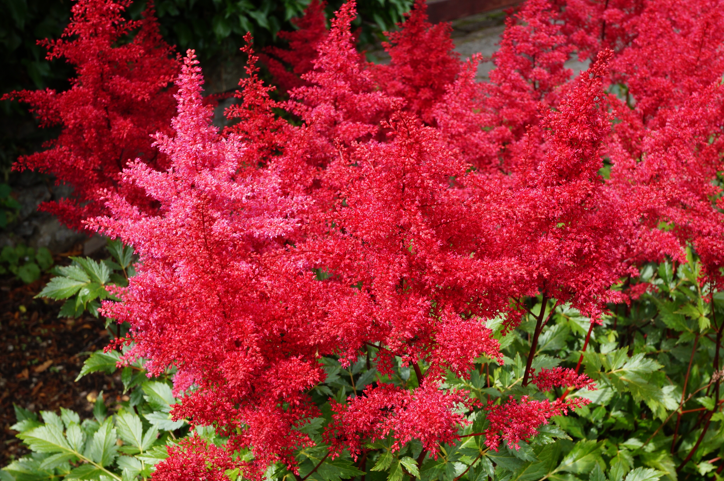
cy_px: 284
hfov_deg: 36.9
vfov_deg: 25.0
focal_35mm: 54
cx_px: 382
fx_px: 1085
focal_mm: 30
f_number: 11
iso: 200
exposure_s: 1/125
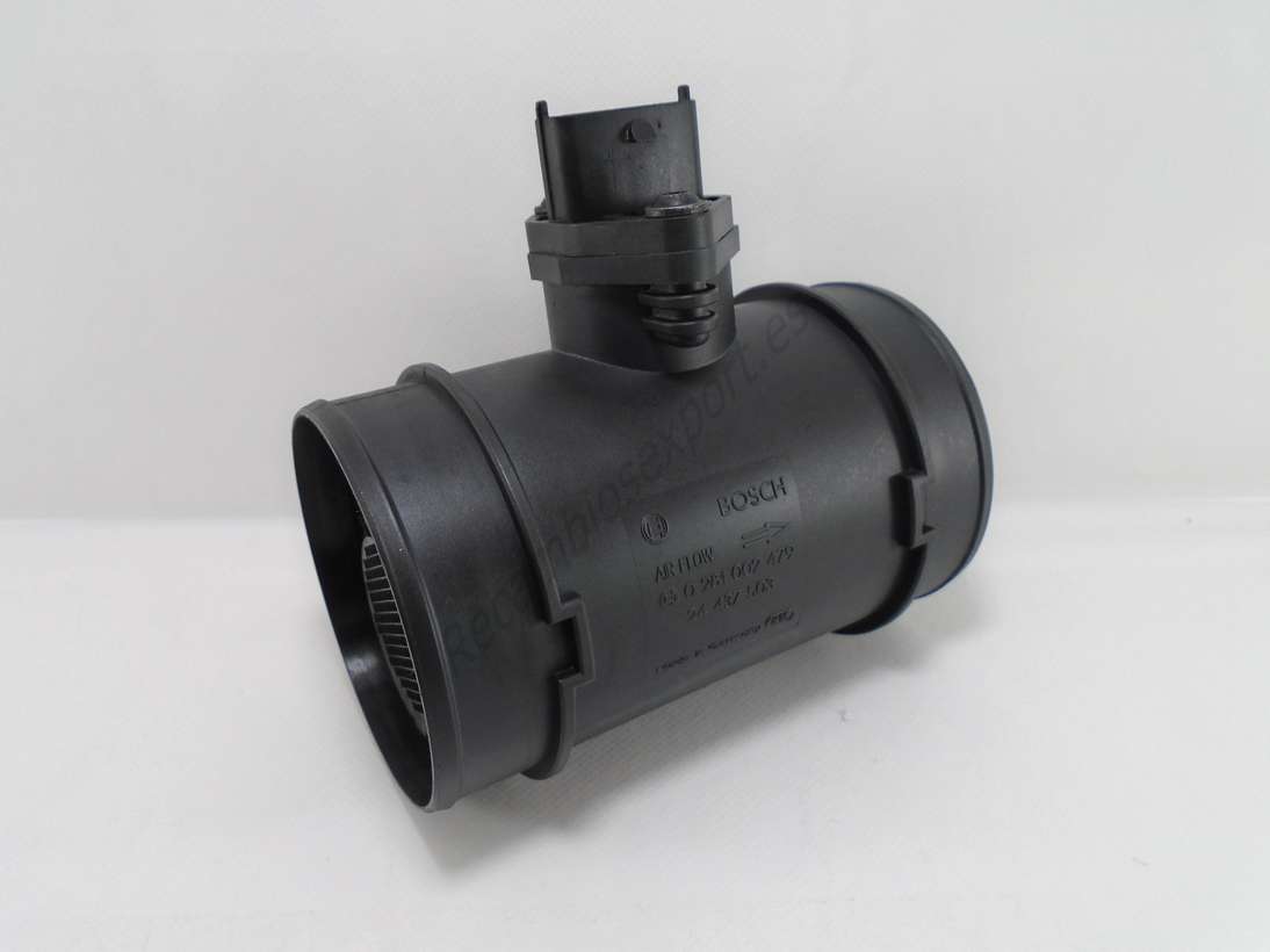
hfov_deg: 67.3
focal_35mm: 26
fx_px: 954
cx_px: 635
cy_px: 476
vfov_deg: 53.0
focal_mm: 4.6
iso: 100
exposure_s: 1/80
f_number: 3.2
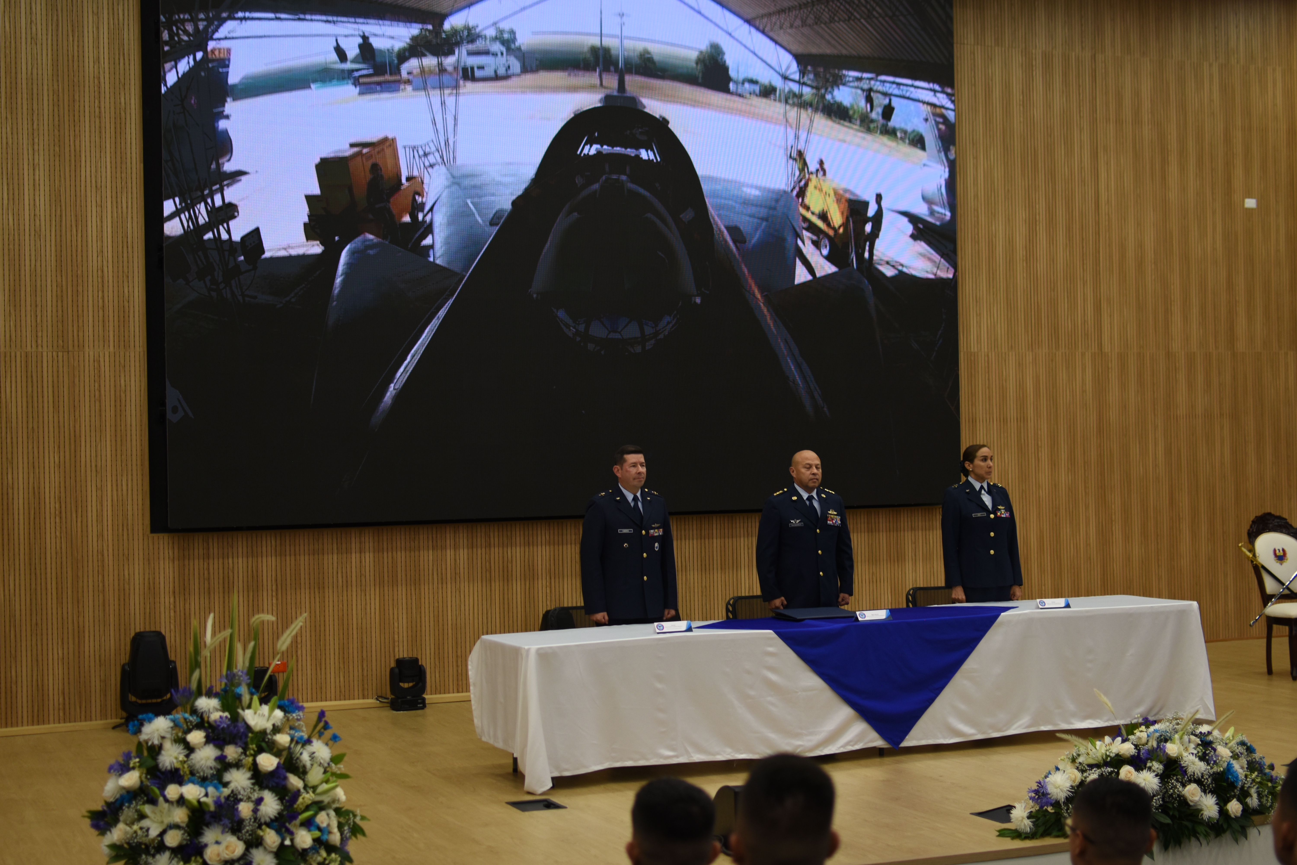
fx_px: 1891
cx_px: 648
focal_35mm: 52
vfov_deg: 25.8
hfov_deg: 37.9
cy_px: 432
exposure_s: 1/100
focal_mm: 35
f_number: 2.2
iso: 320
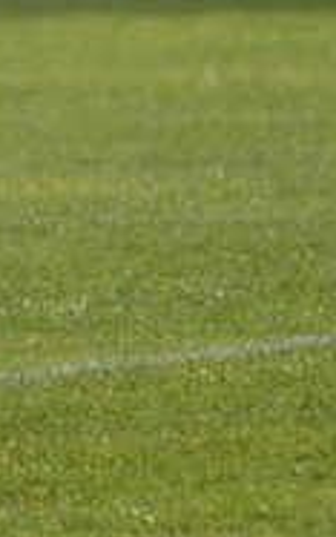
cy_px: -164
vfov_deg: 1.1
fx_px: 28651
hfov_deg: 0.7
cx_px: -623
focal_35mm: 1957
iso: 125
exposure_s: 1/500
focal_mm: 300
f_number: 5.6
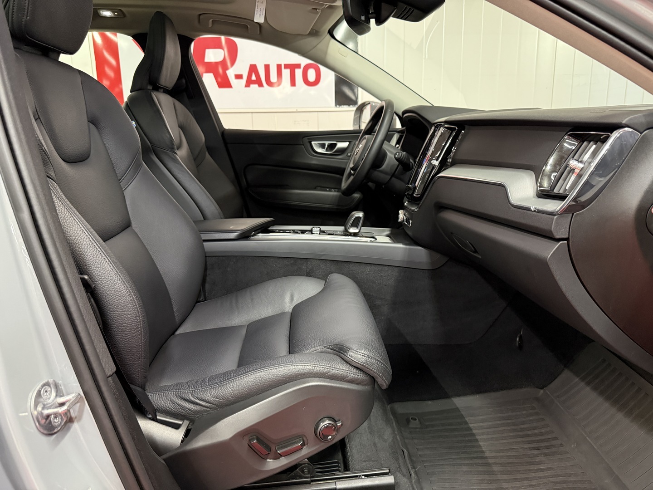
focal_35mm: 24
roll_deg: +0.7
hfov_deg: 71.6
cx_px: 326
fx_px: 453
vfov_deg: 56.8
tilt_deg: -12.5
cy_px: 245
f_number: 1.78
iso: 640
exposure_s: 1/50
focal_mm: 6.76
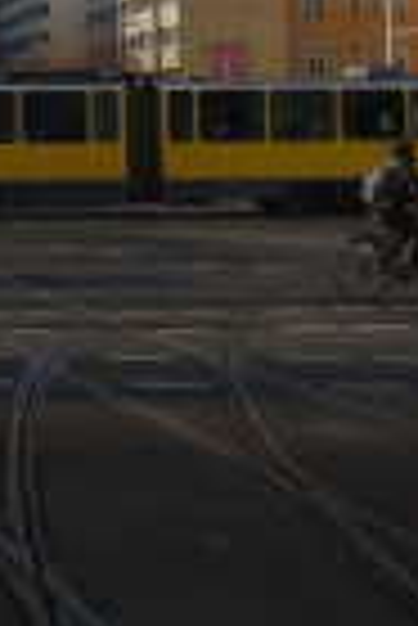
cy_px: 18
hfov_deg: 14.1
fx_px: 1581
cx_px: -220
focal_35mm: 91
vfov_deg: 21.6
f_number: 3.1
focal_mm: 4.5
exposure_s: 1/1000
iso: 125
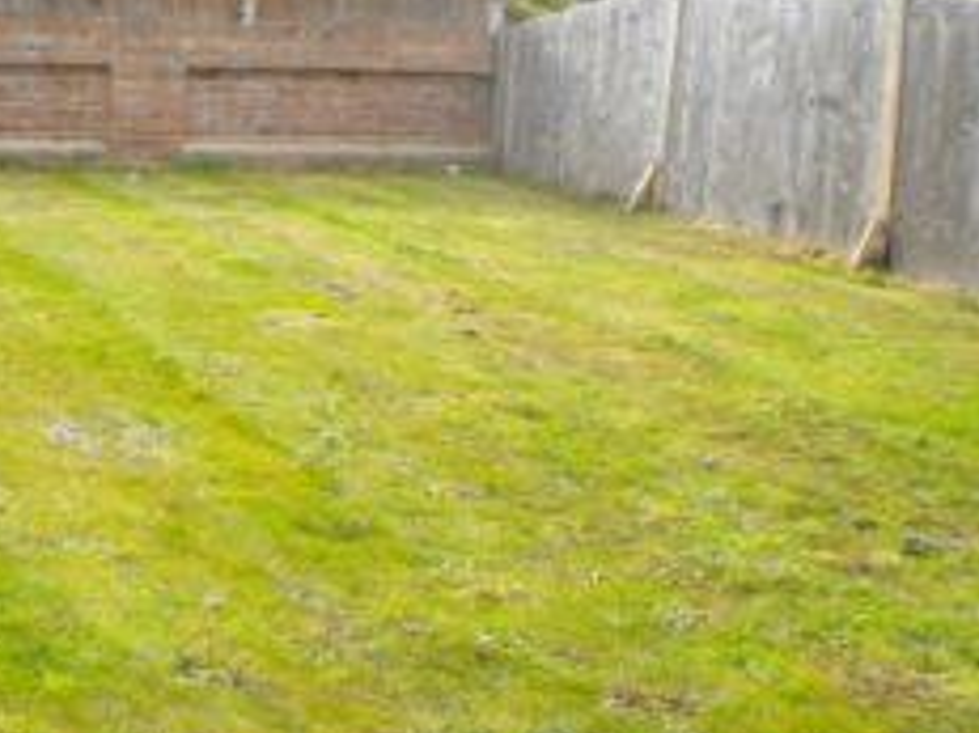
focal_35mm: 68
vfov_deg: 21.5
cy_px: 491
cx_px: 237
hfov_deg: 28.1
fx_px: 1922
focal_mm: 6.3
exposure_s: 1/152
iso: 80
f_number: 4.6
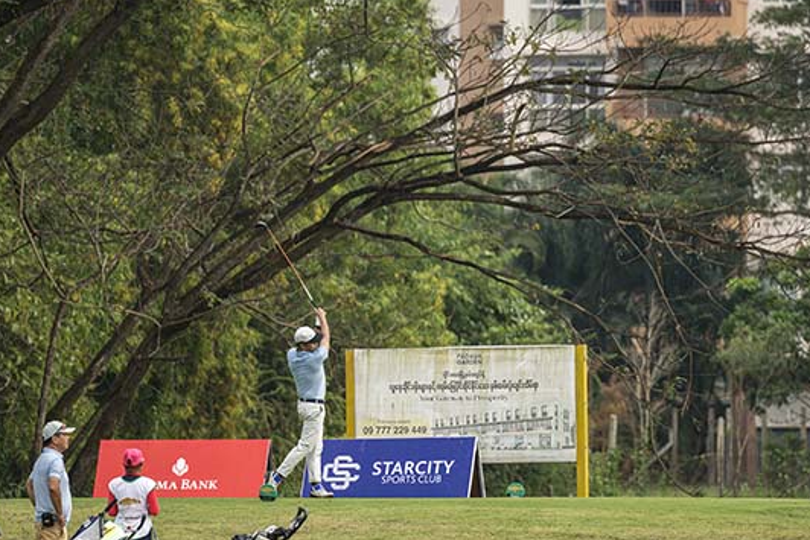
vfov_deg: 3.8
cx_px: 382
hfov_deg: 5.7
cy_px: 303
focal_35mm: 361
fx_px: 8124
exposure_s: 1/3200
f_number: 2.8
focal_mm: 200
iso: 360
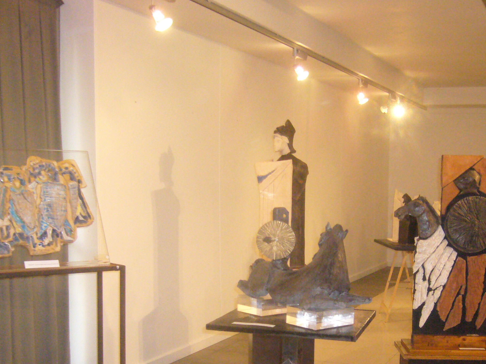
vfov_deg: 26.7
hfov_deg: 35.4
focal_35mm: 54
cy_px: 277
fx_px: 758
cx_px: 290
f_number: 2.8
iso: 400
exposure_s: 1/60
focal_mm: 5.8
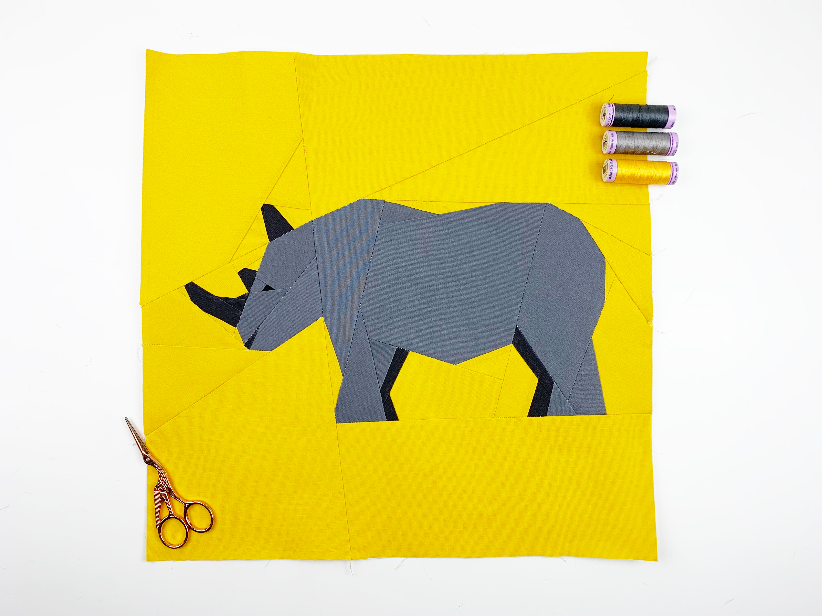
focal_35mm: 26
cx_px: 411
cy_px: 308
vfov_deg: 53.1
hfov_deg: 67.3
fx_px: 617
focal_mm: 4.25
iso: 32
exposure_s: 1/100
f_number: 1.8
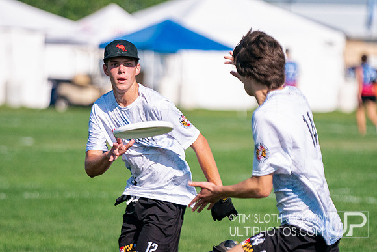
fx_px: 4101
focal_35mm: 392
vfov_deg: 3.5
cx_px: 195
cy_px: 143
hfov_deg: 5.3
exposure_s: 1/16000
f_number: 2.8
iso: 1000
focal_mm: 200
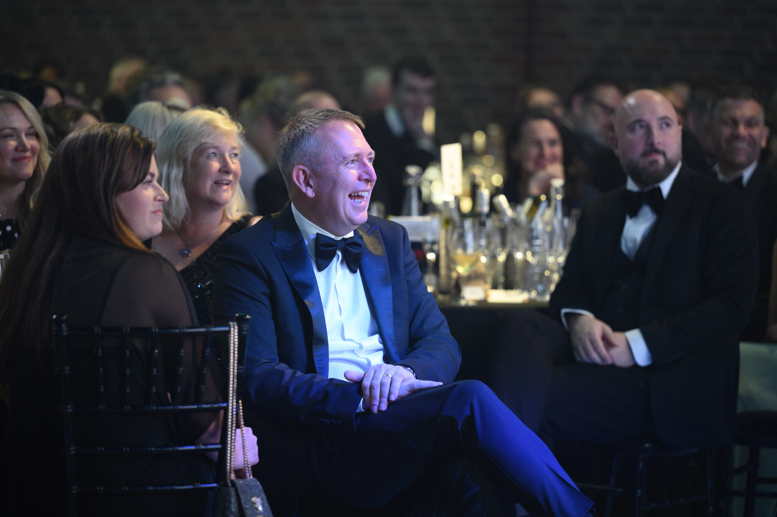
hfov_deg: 14.2
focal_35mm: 145
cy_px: 258
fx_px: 3127
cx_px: 388
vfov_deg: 9.4
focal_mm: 145
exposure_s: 1/250
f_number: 2.8
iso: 3200
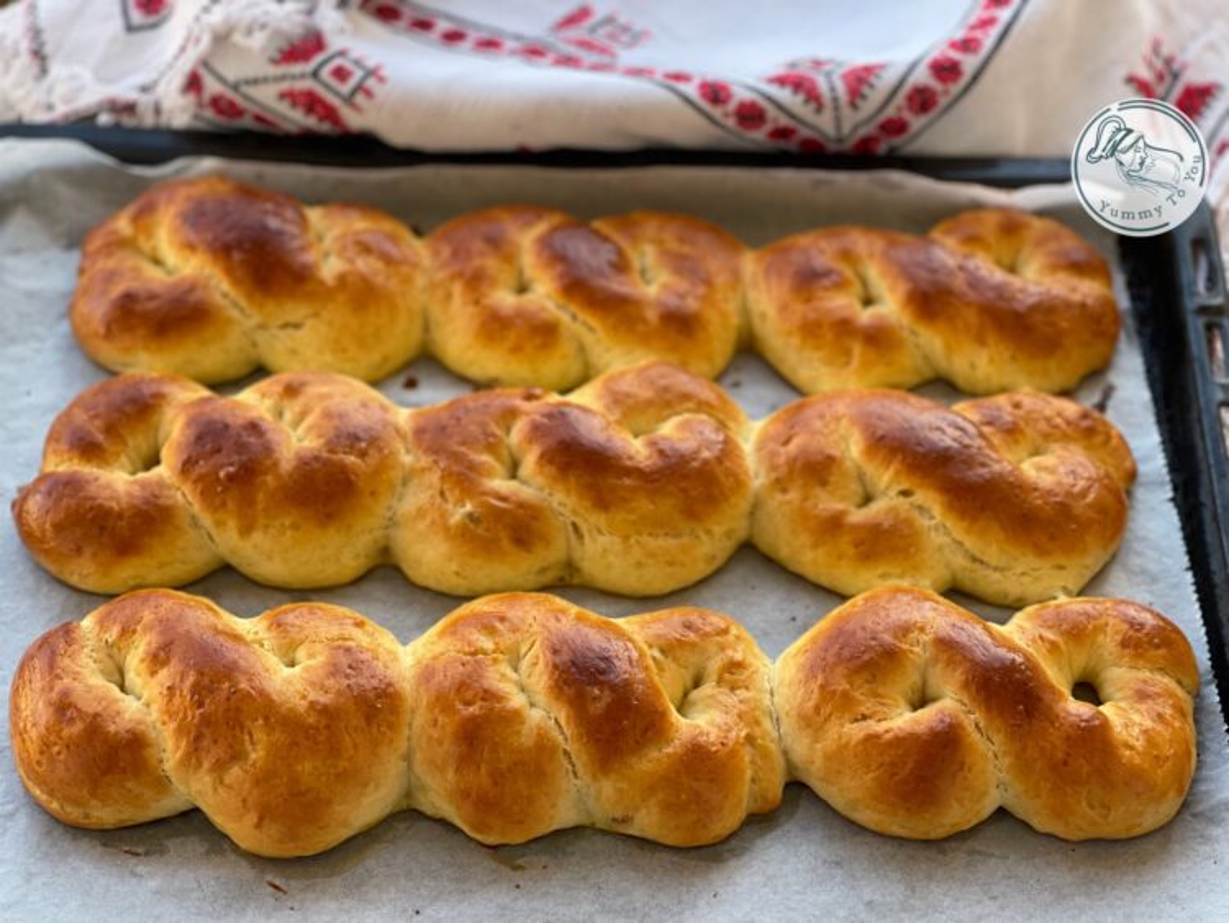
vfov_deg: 22.9
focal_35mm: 64
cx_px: 614
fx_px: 2273
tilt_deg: -51.5
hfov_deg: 30.3
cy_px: 462
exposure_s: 1/121
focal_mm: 7.5
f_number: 2.2
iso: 80
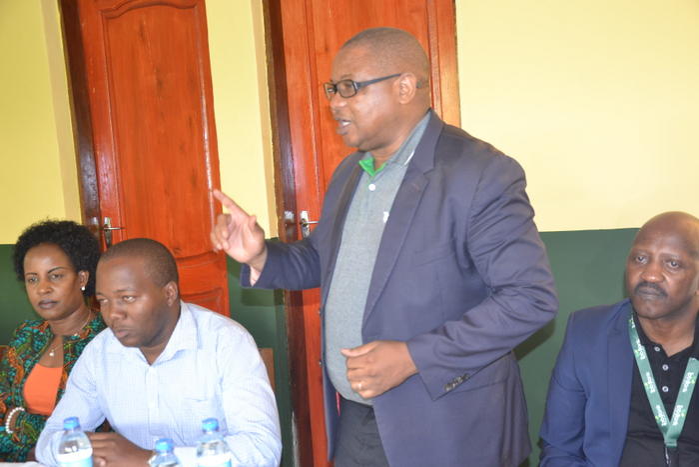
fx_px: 932
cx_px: 350
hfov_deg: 41.1
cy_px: 234
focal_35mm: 48
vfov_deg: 28.1
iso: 800
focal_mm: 32
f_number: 5
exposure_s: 1/60
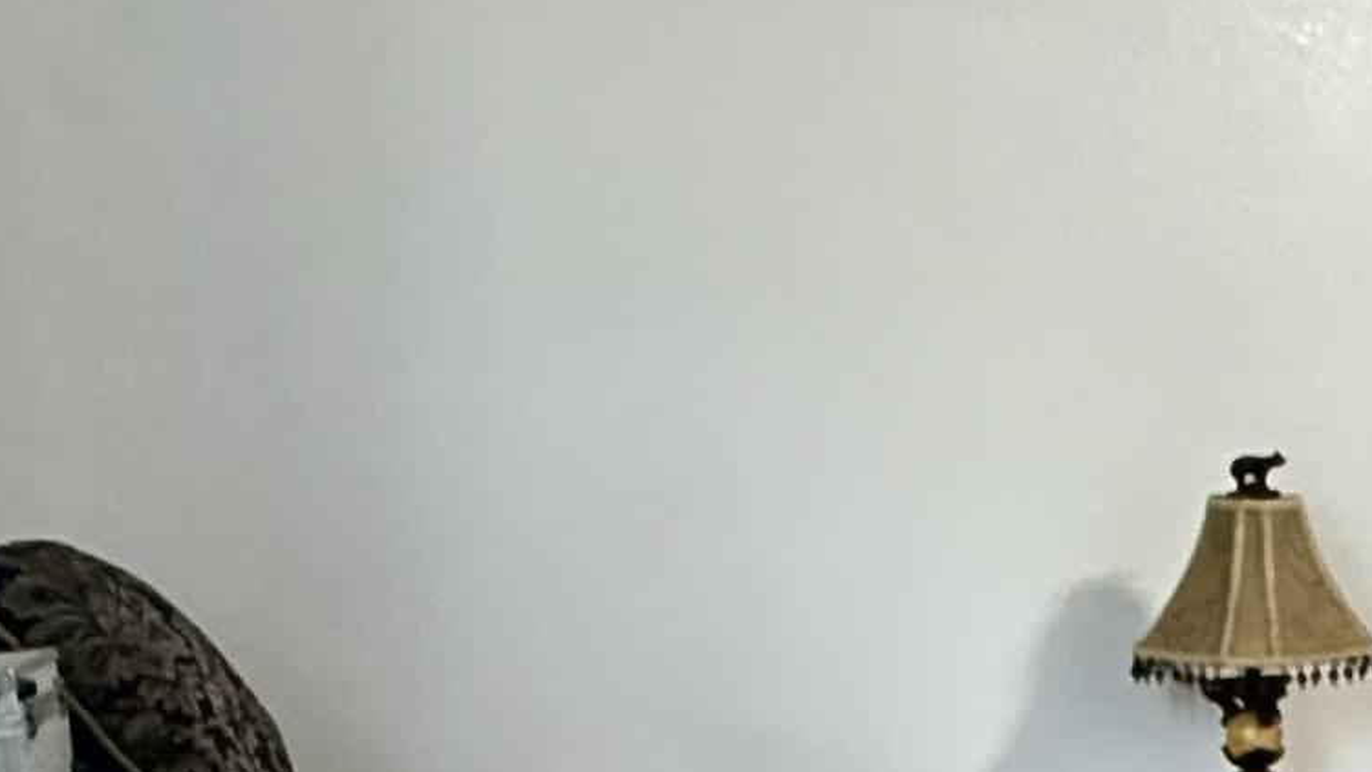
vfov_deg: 19.5
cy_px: 646
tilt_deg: -4.0
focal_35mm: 61
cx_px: 2047
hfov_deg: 25.8
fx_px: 2219
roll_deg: +0.3
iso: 250
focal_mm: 2.22
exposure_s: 1/60
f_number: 2.2
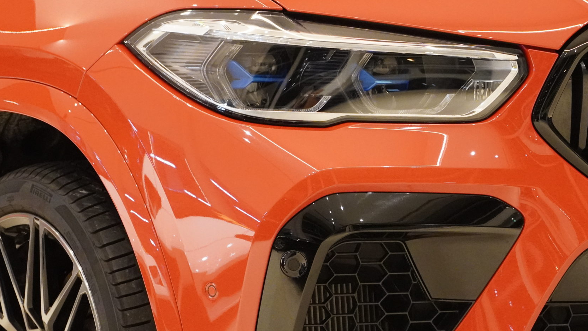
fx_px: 2601
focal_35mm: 167
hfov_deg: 12.9
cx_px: 364
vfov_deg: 7.3
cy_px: 259
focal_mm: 69
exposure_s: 1/160
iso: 6400
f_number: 5.6
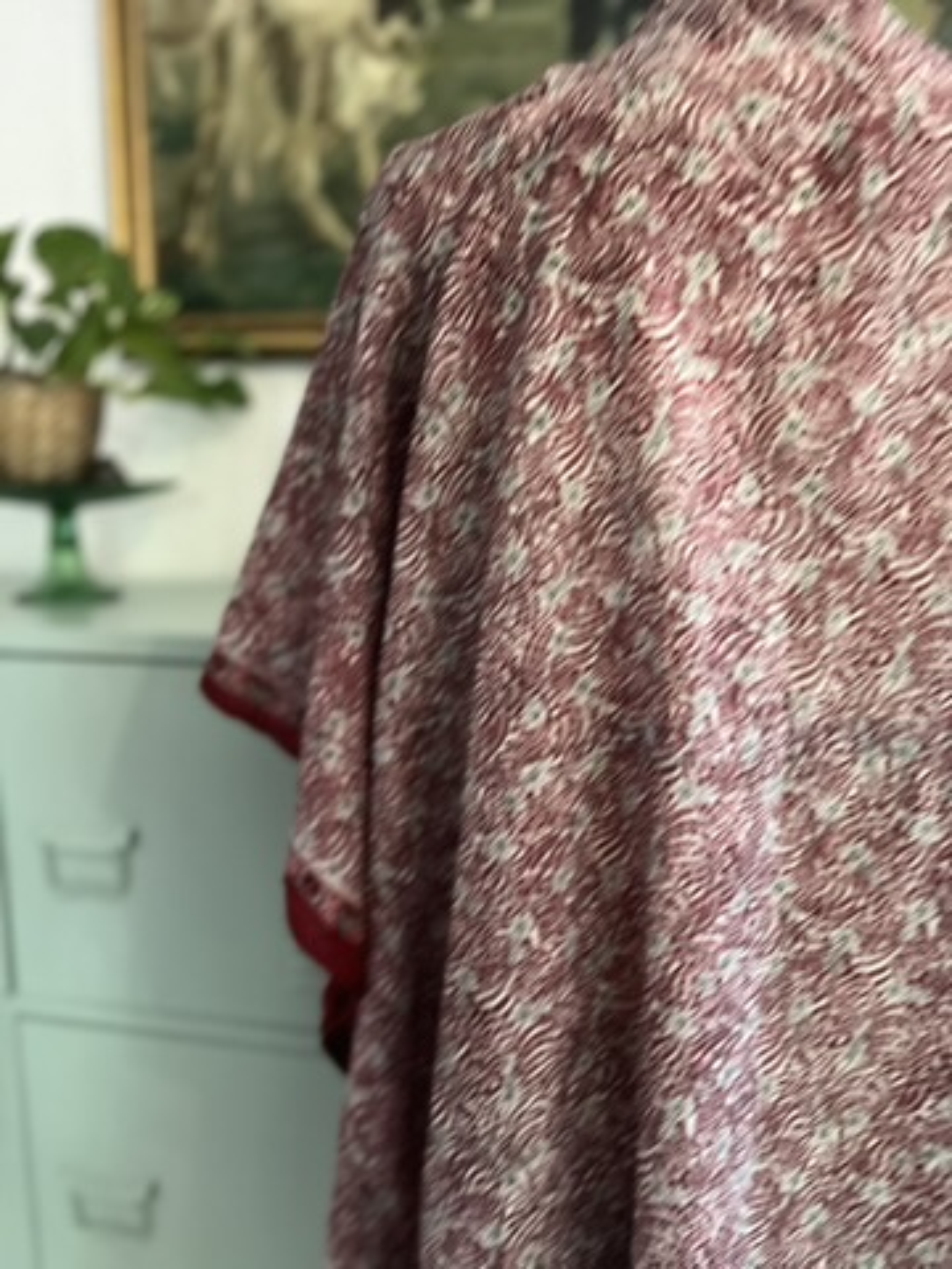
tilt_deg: -5.9
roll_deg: -1.7
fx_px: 953
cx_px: 476
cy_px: 634
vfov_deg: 67.3
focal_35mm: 26
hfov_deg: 53.1
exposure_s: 1/50
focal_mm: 5.7
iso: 500
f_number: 1.5
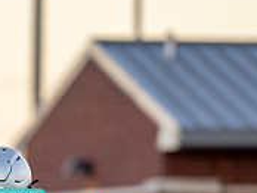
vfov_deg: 1.5
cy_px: 294
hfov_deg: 2.0
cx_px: -110
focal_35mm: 1008
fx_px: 7494
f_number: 2.8
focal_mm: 200
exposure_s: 1/1250
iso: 500
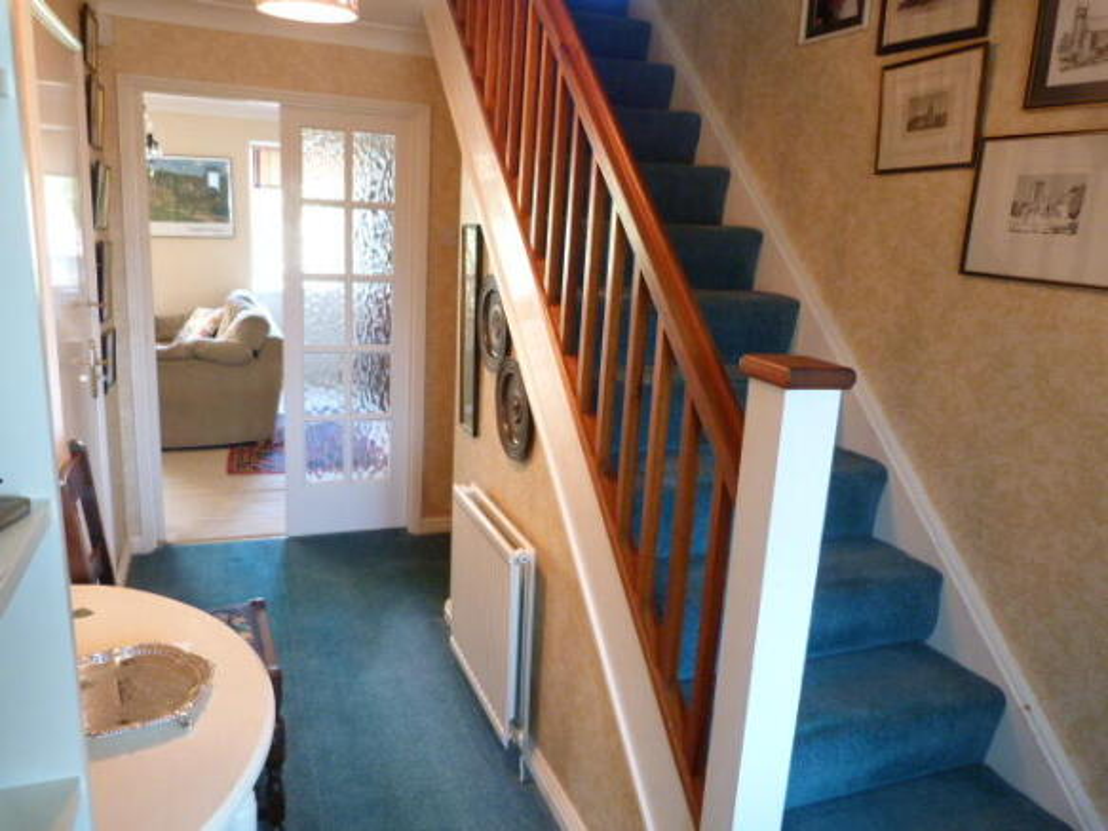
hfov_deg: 69.4
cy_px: 416
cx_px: 554
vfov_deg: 54.9
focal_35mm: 25
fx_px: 800
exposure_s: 1/15
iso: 400
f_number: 2.8
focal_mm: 4.5
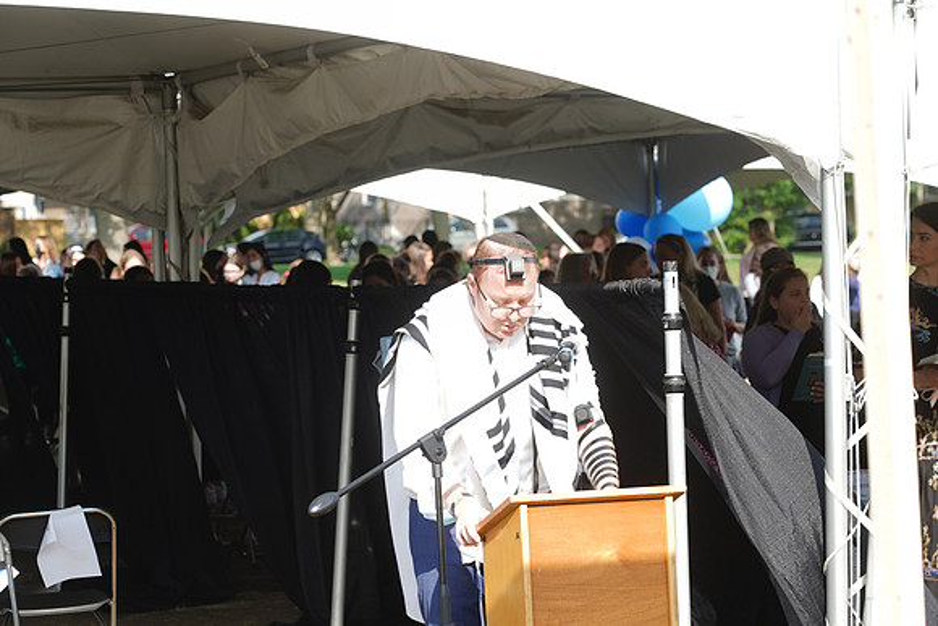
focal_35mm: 105
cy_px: 313
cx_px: 469
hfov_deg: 19.5
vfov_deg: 13.0
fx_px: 2736
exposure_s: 1/125
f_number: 6.3
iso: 80
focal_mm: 105
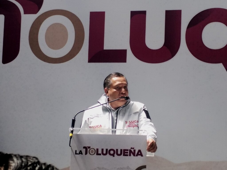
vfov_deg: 12.8
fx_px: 761
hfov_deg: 17.0
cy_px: 85
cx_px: 114
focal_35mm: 116
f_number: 1.8
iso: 100
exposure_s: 1/227
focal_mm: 4.75
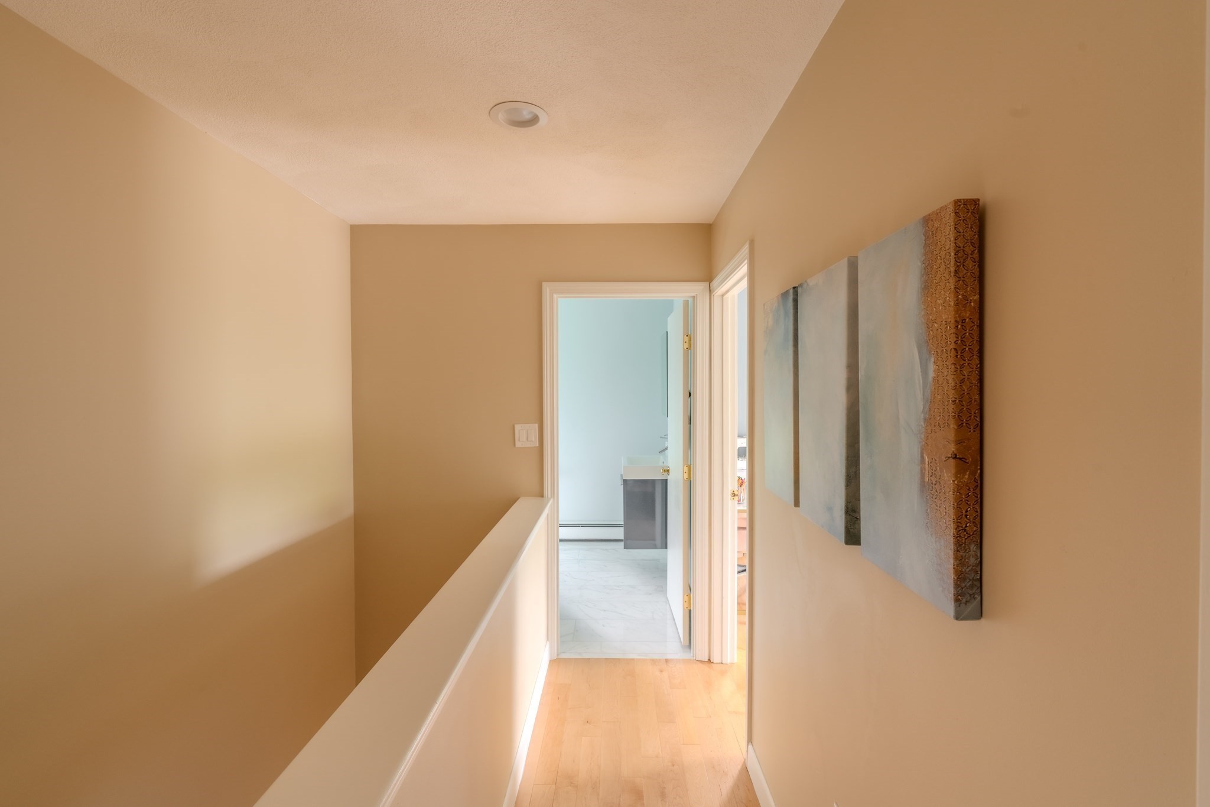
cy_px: 404
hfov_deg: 96.7
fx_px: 538
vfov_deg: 73.7
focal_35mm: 16
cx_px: 605
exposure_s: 1/20
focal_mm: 16
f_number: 10
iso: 250
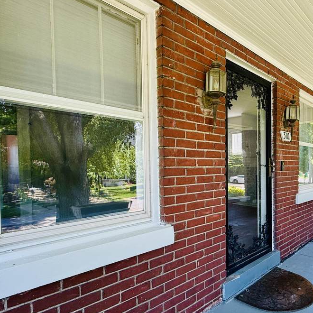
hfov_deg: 61.6
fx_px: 246
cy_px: 173
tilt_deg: -1.2
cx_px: 233
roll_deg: +0.6
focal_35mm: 24
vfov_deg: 64.9
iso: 80
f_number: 2.2
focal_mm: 2.22
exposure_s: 1/99
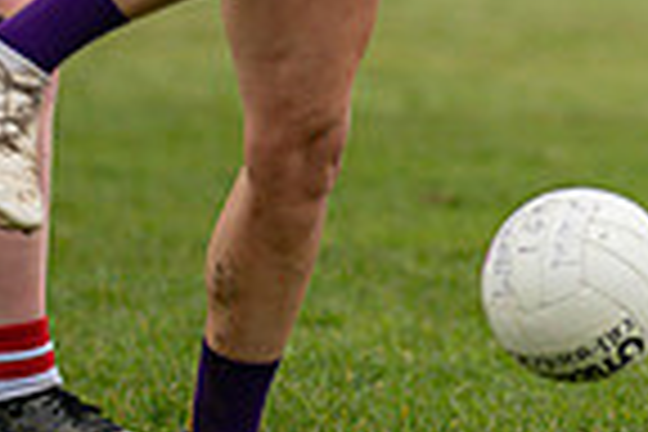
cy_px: -187
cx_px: 1040
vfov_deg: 2.4
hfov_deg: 3.5
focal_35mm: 584
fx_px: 10511
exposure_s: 1/1000
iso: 280
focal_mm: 145
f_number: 2.8
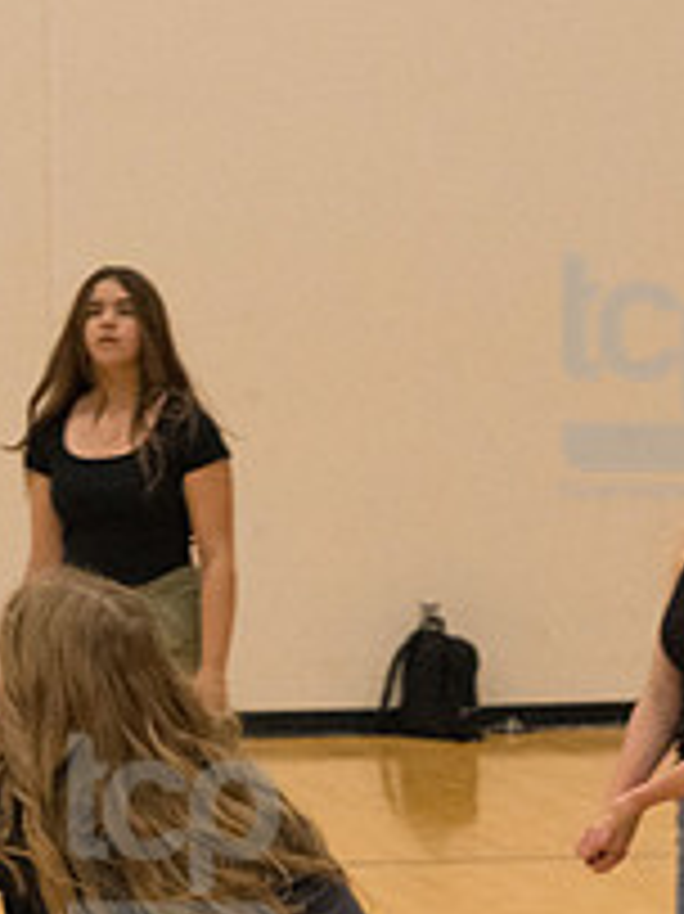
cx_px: 173
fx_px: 4879
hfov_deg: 8.0
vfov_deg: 10.6
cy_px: 855
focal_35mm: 185
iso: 10000
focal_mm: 58
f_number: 5.6
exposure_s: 1/400
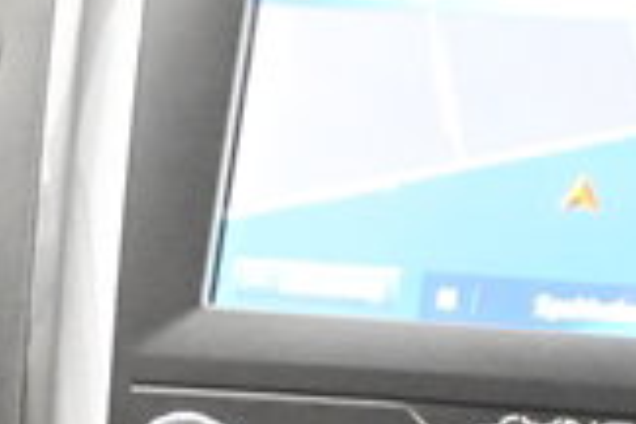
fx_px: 4010
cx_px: -758
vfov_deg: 6.0
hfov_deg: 8.5
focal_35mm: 227
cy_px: 556
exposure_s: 1/40
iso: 12800
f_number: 3
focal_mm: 24
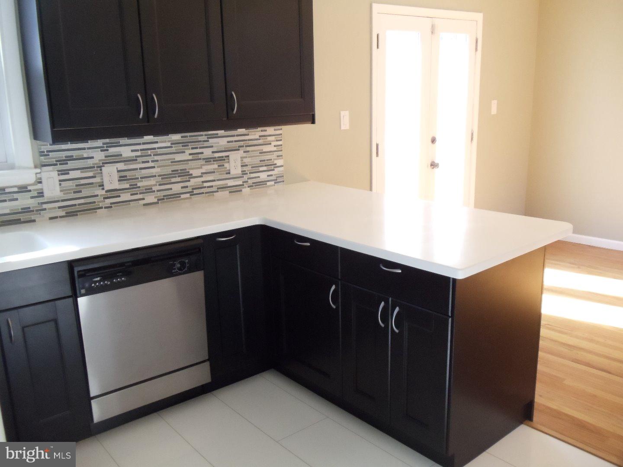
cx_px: 312
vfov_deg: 32.9
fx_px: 792
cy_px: 234
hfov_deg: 42.9
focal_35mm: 44
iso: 400
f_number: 3.5
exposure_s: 1/60
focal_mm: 6
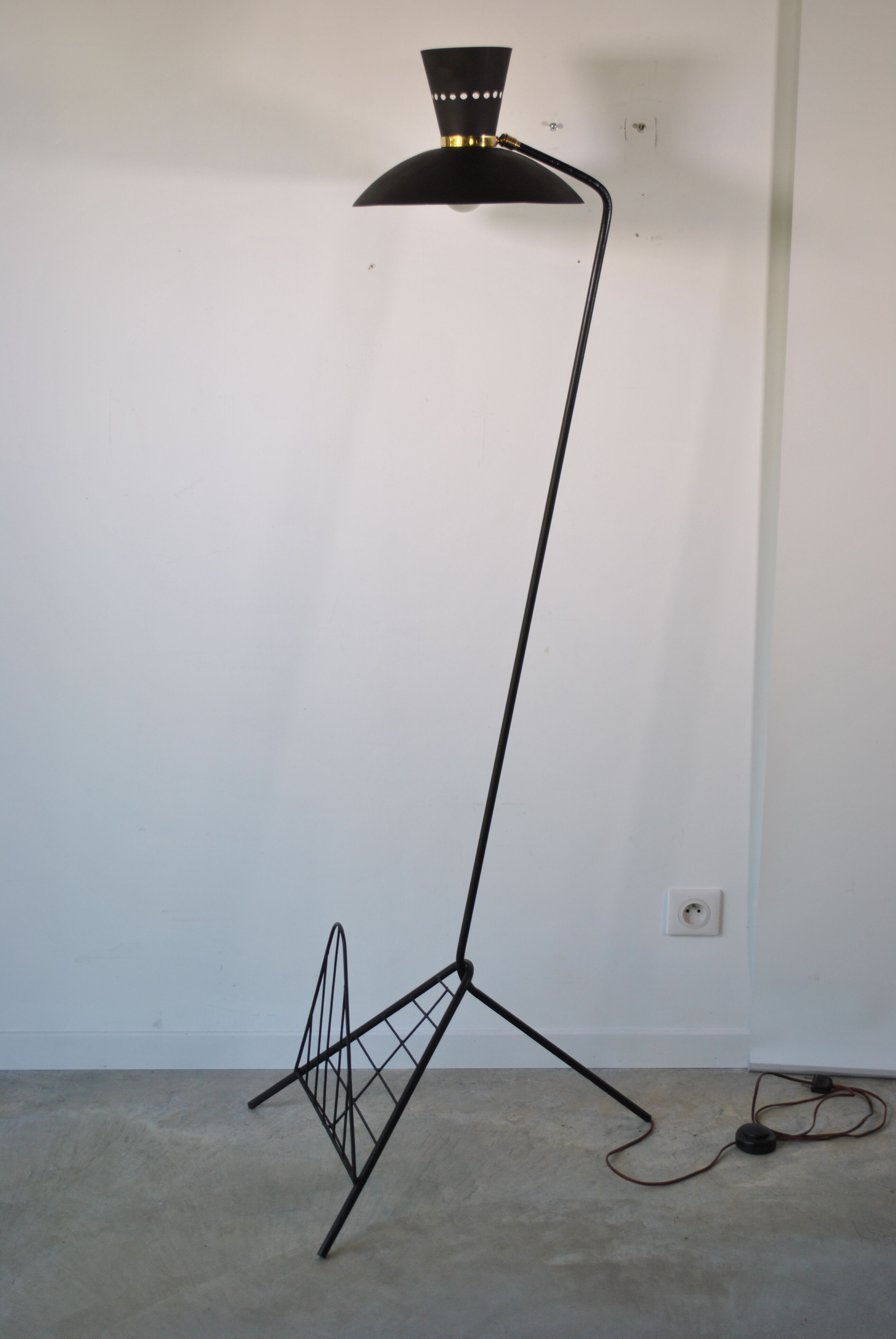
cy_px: 670
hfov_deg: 26.6
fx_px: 1898
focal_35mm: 51
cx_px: 448
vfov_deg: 38.8
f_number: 5
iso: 200
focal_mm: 34
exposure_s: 1/80
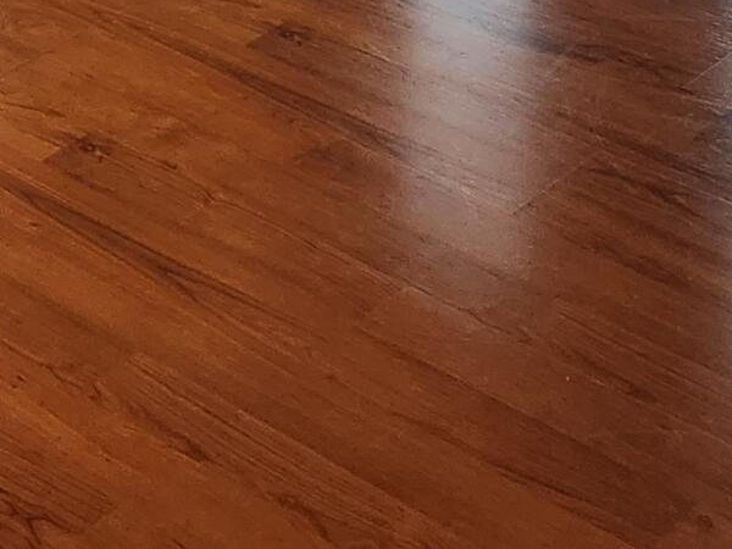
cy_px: -673
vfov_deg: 11.2
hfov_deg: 16.2
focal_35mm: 115
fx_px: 2432
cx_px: -229
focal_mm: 5.4
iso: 500
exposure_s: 1/120
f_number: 1.8
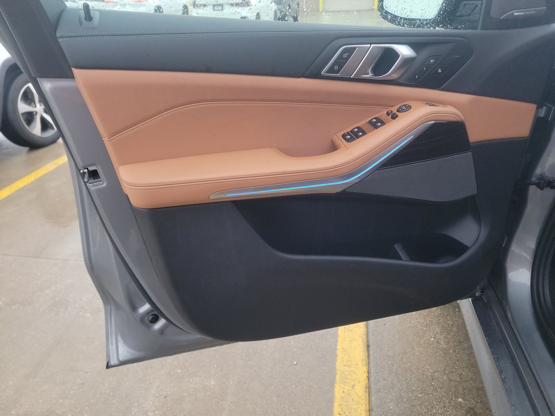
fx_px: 385
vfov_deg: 56.8
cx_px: 278
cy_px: 208
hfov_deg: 71.6
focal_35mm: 24
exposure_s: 1/59
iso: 818
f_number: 1.8
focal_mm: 6.7
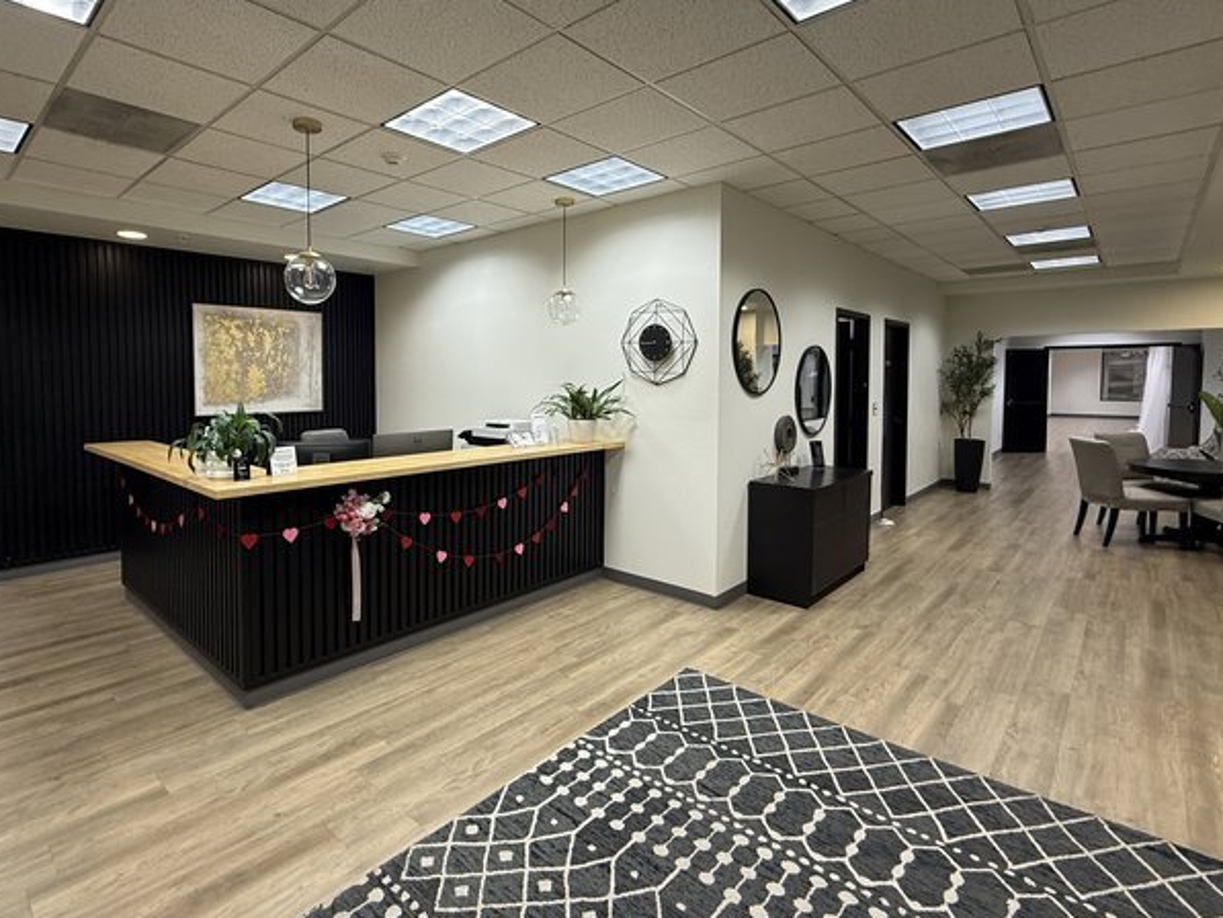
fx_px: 636
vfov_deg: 71.4
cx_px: 510
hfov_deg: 87.0
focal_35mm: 18
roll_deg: +0.5
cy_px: 410
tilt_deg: -2.5
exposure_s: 1/120
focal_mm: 2.22
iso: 125
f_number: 2.2
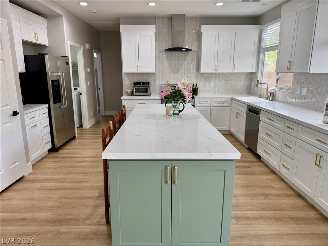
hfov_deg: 71.6
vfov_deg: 56.8
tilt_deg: -13.2
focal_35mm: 24
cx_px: 164
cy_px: 123
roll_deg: +0.0
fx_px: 227
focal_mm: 6.76
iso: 100
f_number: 1.78
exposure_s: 1/120
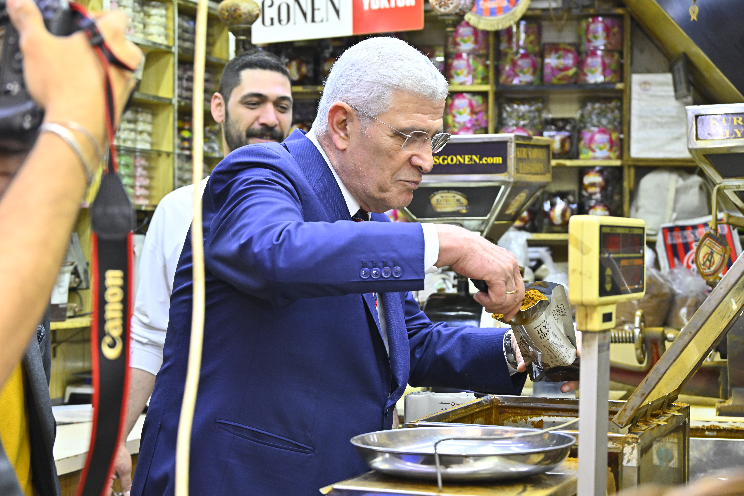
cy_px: 248
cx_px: 372
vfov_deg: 20.6
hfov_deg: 30.5
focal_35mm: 66
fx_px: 1364
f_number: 6
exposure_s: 1/200
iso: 1000
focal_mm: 66
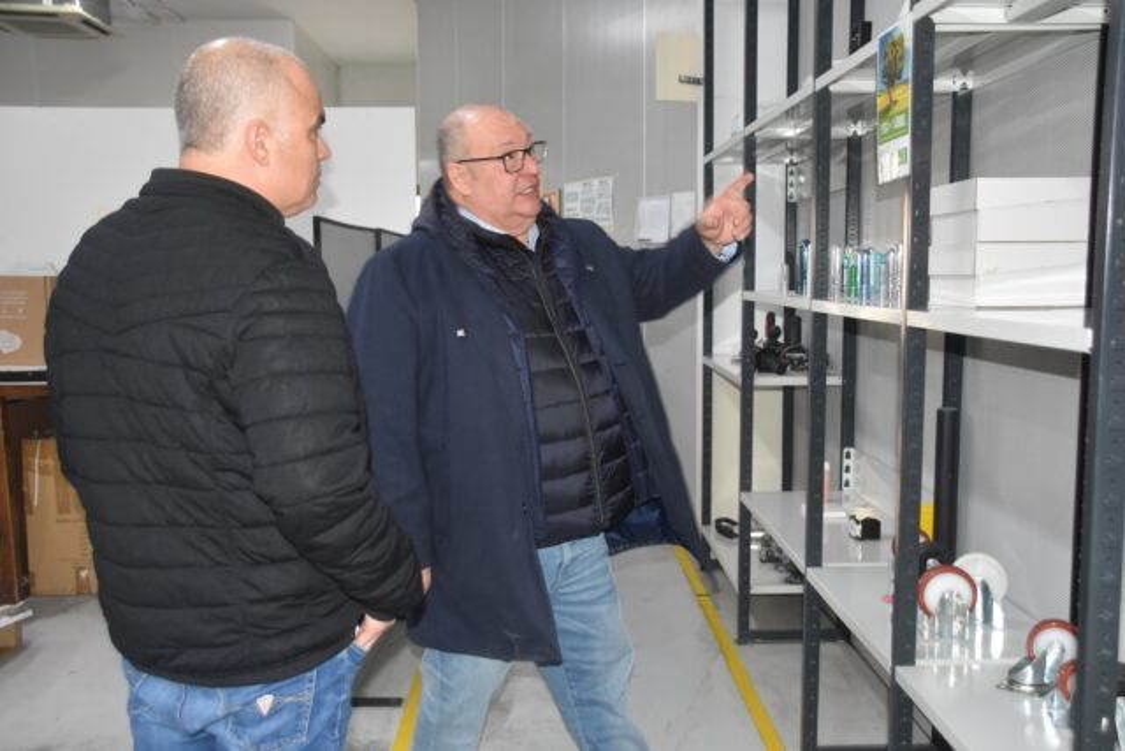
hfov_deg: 51.3
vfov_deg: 35.5
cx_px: 562
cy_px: 376
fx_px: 1172
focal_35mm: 38
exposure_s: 1/60
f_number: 4
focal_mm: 25
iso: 1400
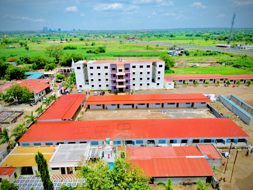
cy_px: 95
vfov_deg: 56.8
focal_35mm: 24
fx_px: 175
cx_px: 126
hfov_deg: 71.6
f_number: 1.7
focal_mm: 6.72
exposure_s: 1/4000
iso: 110
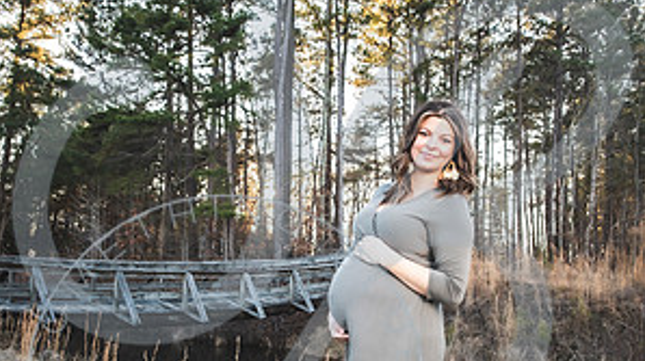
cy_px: 231
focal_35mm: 38
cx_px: 322
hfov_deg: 52.8
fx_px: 649
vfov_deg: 30.9
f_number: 2.8
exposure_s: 1/200
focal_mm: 24
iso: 200
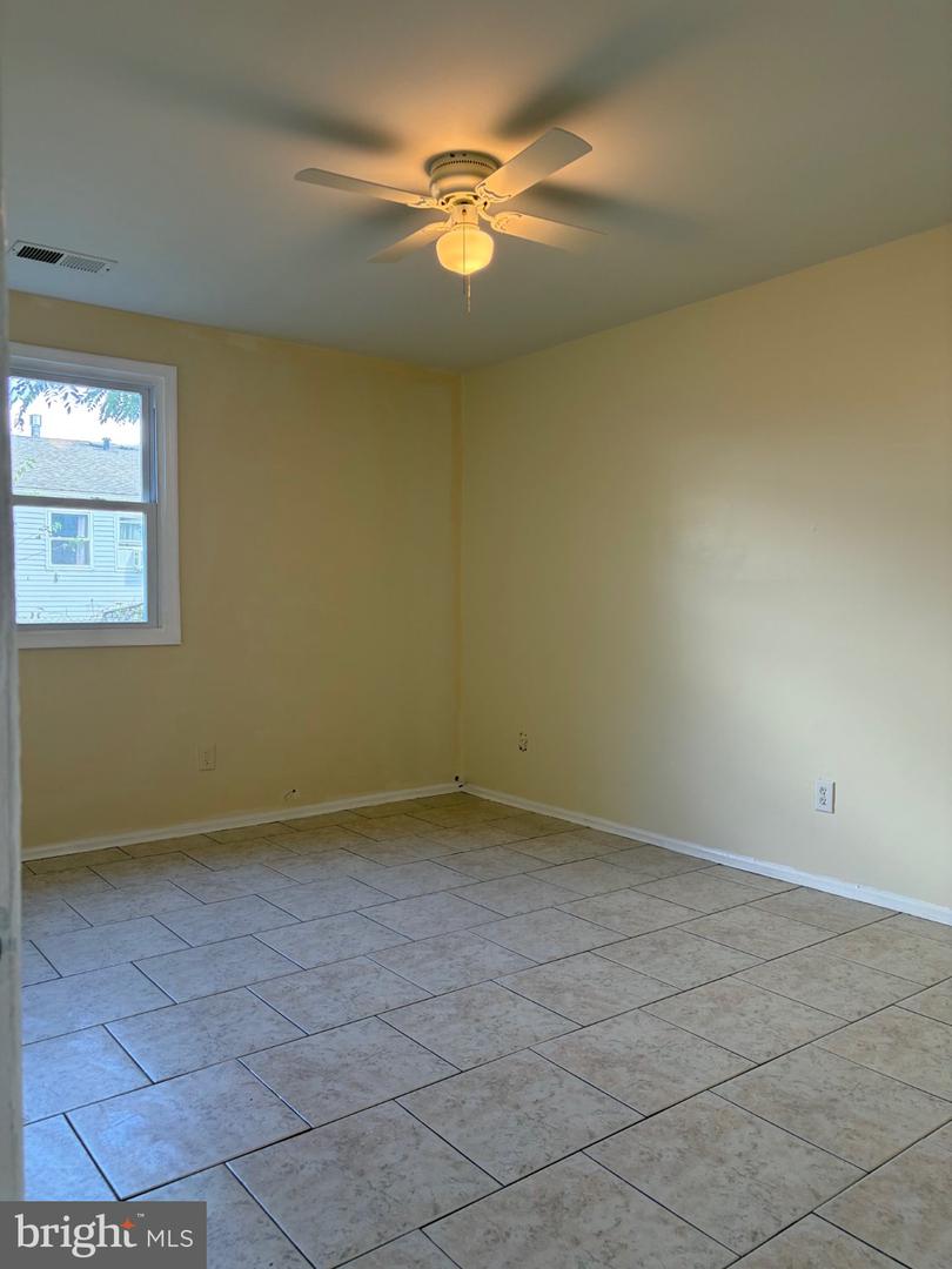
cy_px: 634
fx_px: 953
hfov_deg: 53.1
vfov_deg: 67.3
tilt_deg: -2.0
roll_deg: +0.0
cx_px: 476
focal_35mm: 26
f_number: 1.6
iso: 125
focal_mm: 5.96
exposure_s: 1/132
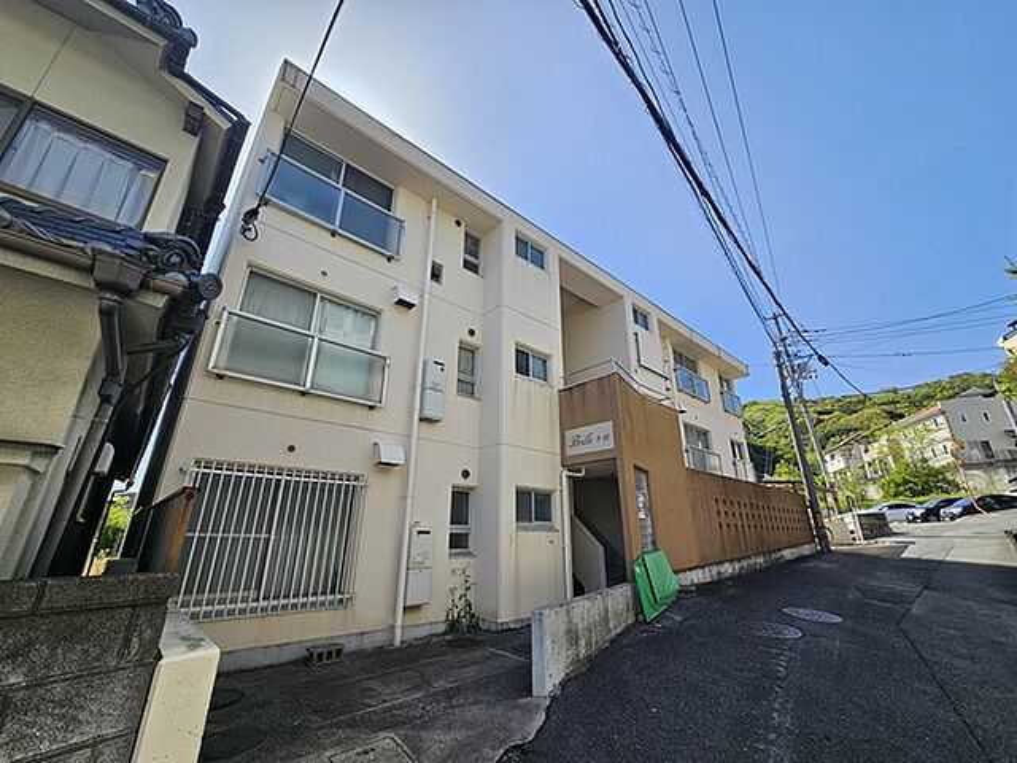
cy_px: 382
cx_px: 508
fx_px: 382
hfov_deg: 106.2
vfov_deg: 89.9
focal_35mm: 13
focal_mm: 2.2
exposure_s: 1/1258
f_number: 2.2
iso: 50
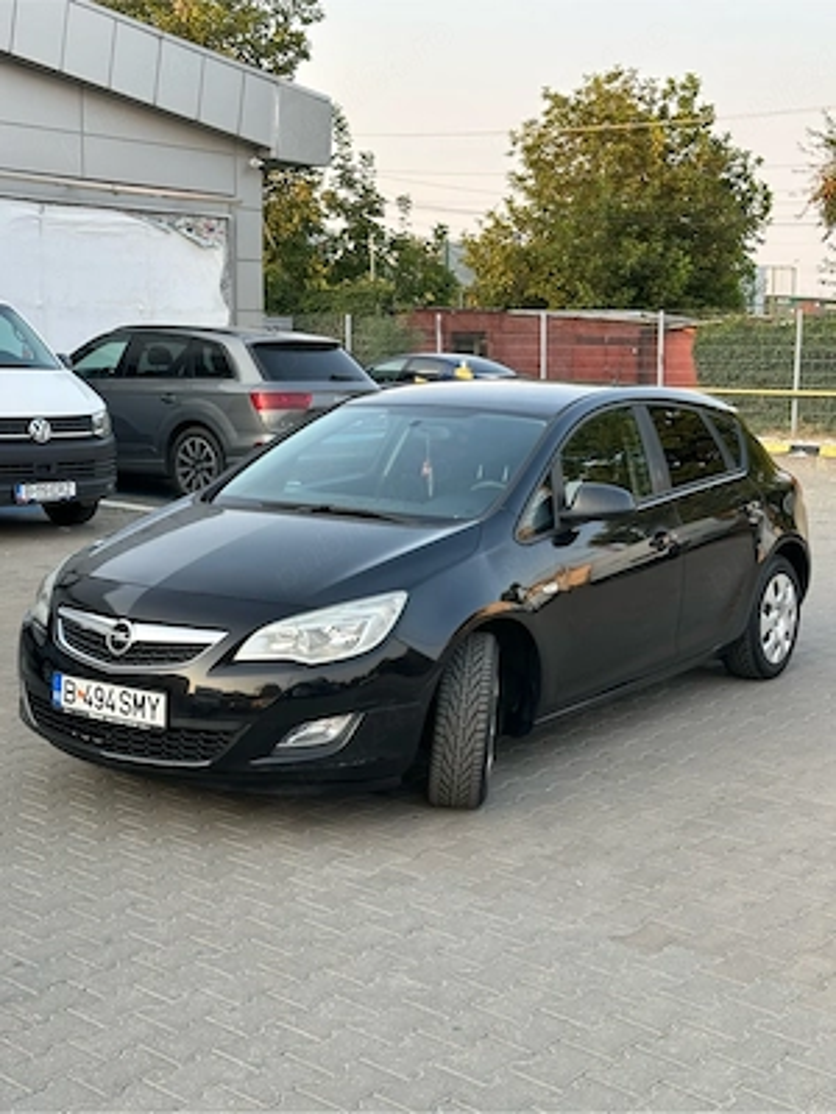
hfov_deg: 30.3
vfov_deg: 39.7
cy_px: 557
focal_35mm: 48
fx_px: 1546
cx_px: 418
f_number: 1.78
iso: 64
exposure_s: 1/284
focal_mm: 6.86
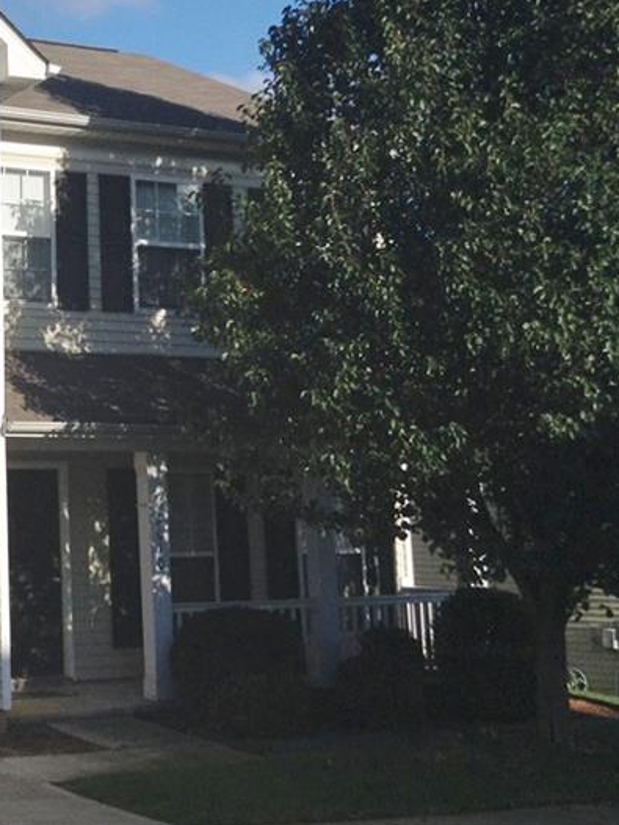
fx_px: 1527
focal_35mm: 64
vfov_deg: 30.0
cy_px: 268
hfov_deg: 22.0
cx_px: -16
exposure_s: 1/2070
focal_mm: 3.3
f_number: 2.4
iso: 25
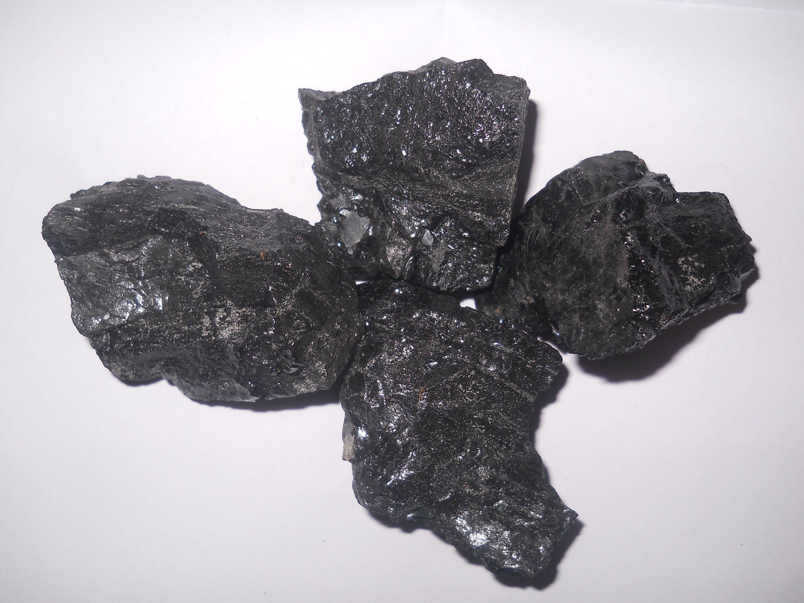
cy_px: 302
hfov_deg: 45.8
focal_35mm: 41
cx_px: 402
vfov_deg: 35.1
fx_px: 952
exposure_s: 1/30
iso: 80
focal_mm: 6.72
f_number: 5.5
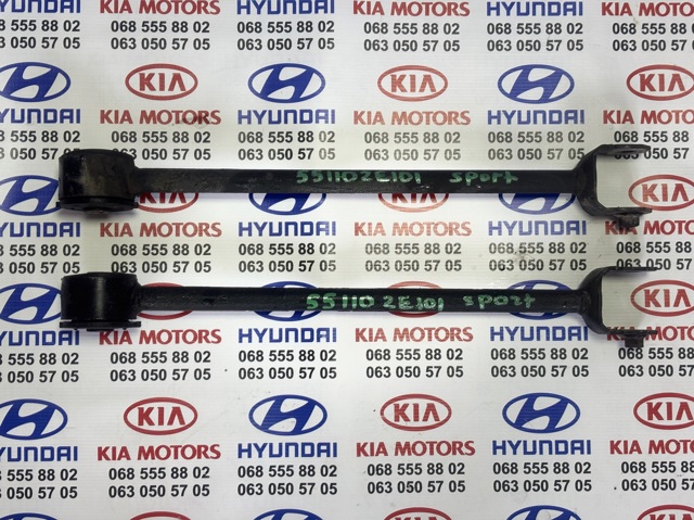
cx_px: 347
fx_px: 1042
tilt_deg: -86.0
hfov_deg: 36.8
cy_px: 260
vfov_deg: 28.0
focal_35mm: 52
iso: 50
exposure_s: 1/60
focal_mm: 5.96
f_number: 1.6
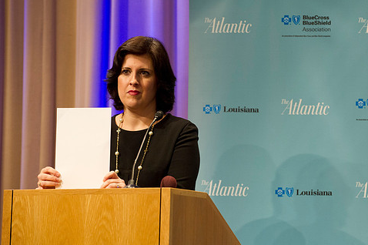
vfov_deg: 7.5
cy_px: 141
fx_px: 1859
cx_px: 221
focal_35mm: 182
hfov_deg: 11.3
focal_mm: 150
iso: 2500
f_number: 4
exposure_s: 1/125
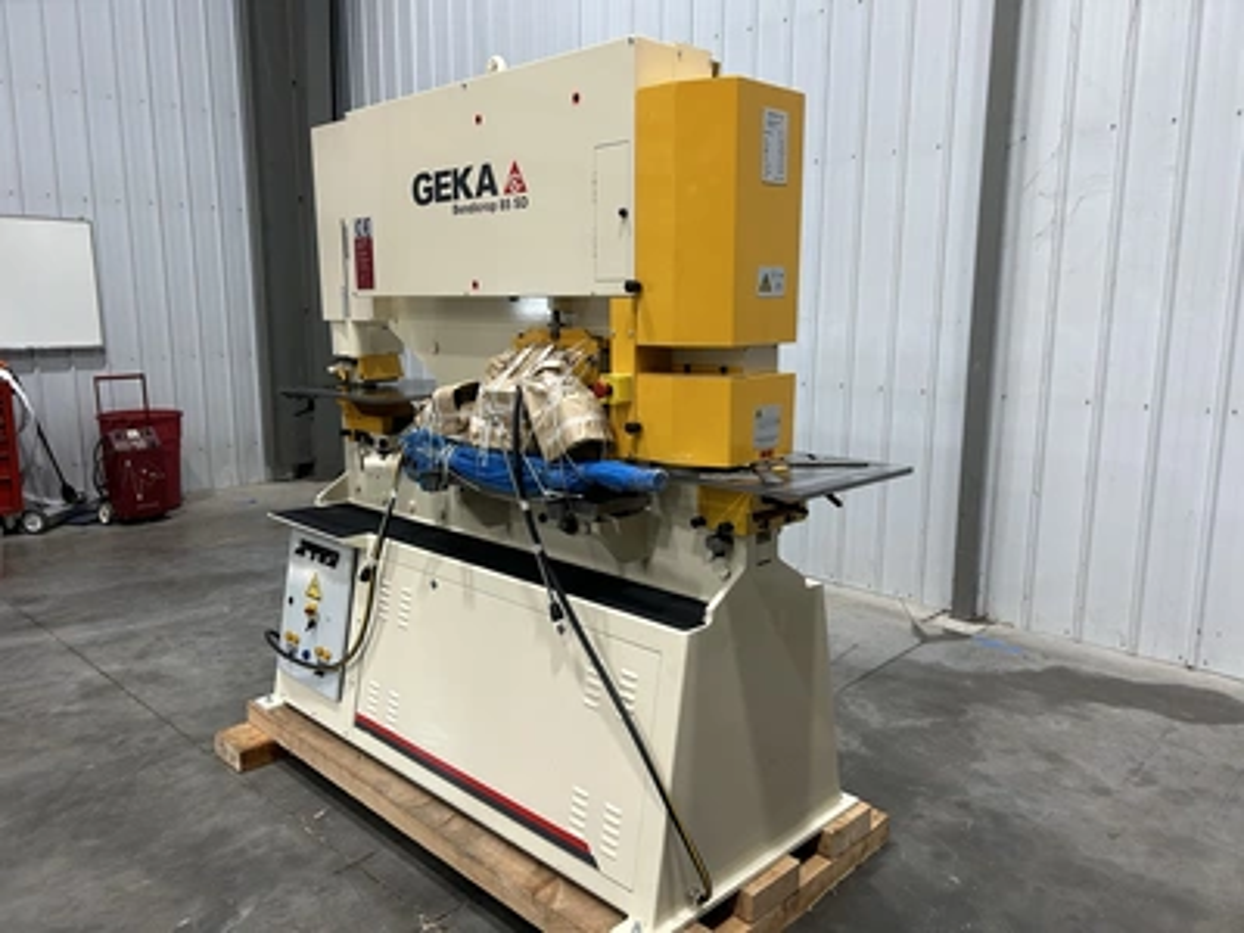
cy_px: 466
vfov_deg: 53.1
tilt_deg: -9.7
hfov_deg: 67.3
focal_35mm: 26
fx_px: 934
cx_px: 622
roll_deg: +0.4
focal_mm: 5.7
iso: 125
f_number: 1.5
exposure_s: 1/60
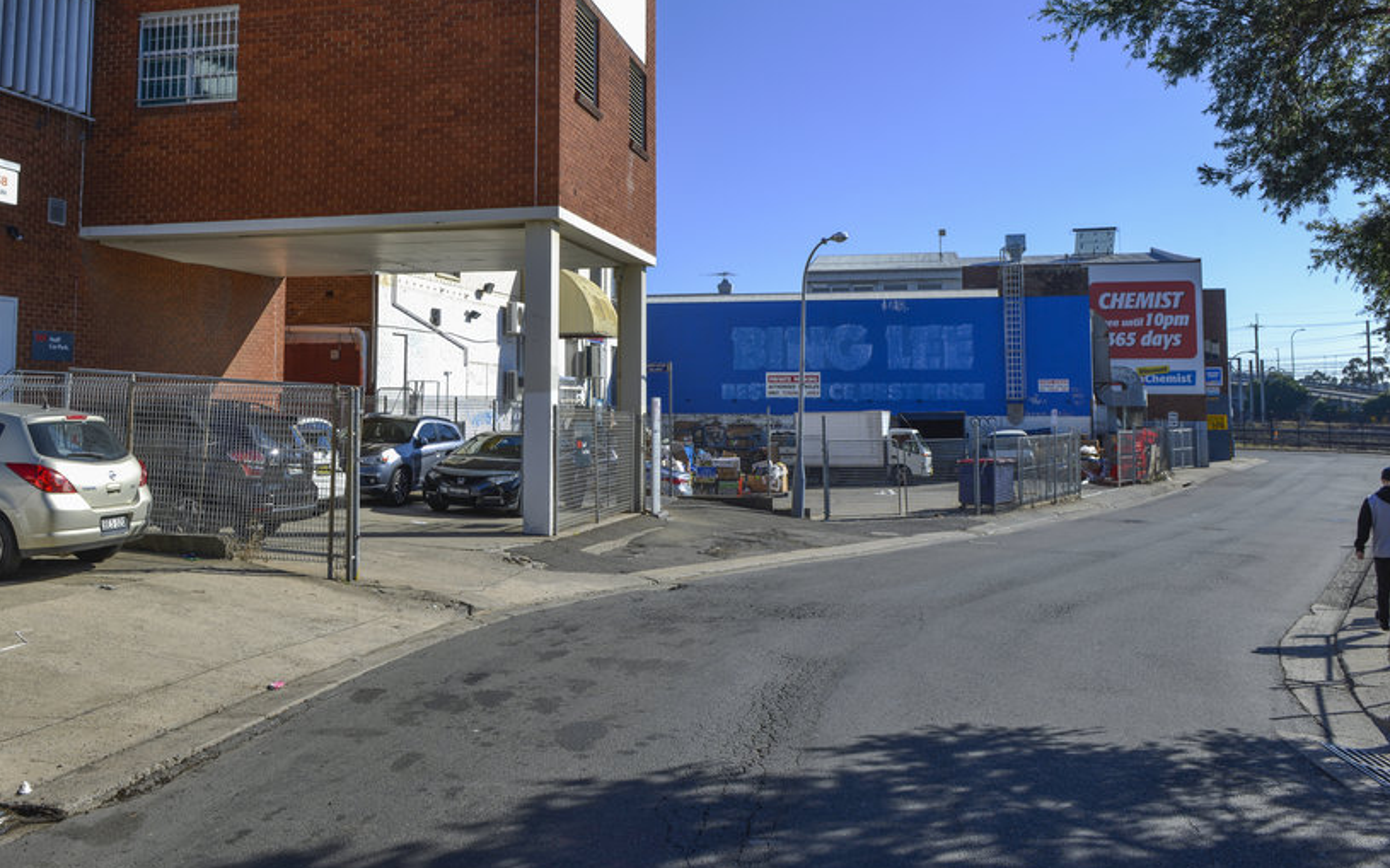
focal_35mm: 30
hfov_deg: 62.7
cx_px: 606
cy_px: 313
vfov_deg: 41.4
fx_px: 1136
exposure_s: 1/160
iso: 50
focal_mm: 24
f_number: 8
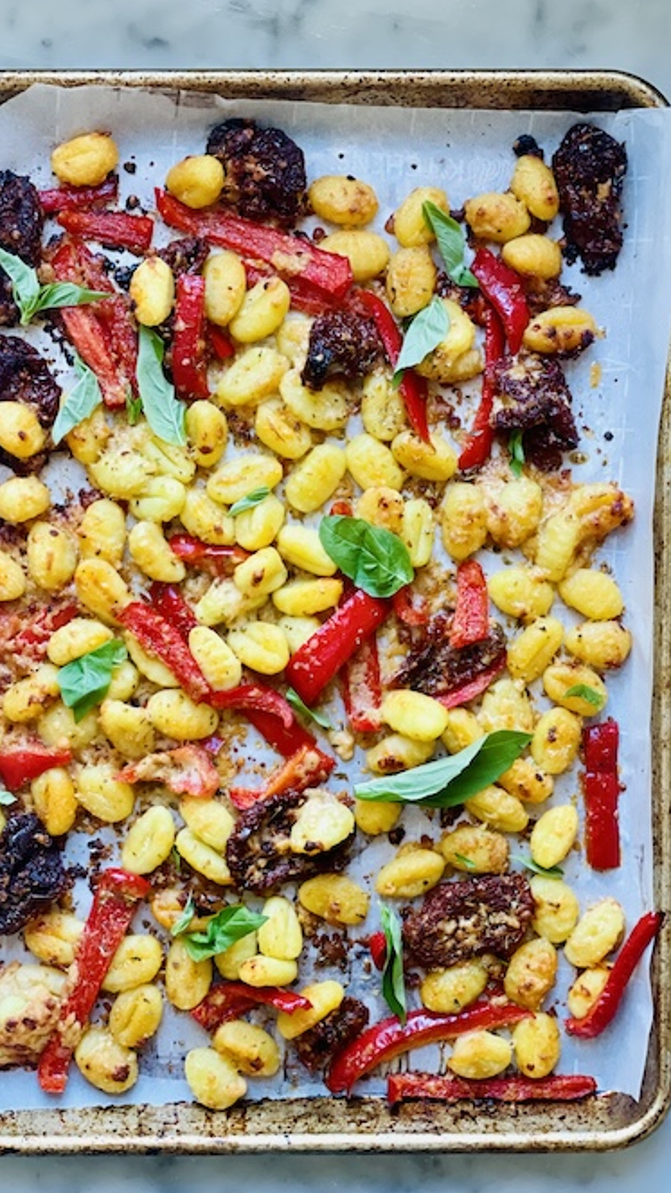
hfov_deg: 21.1
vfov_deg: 36.6
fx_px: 1803
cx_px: 302
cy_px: 596
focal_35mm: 57
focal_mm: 6
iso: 250
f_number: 2
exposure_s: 1/68
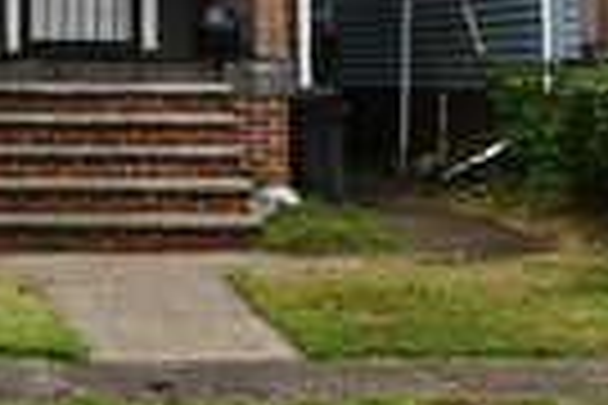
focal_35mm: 133
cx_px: -189
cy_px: -164
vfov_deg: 10.0
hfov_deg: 14.7
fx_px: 2246
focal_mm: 24
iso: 200
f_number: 7.1
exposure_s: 1/250
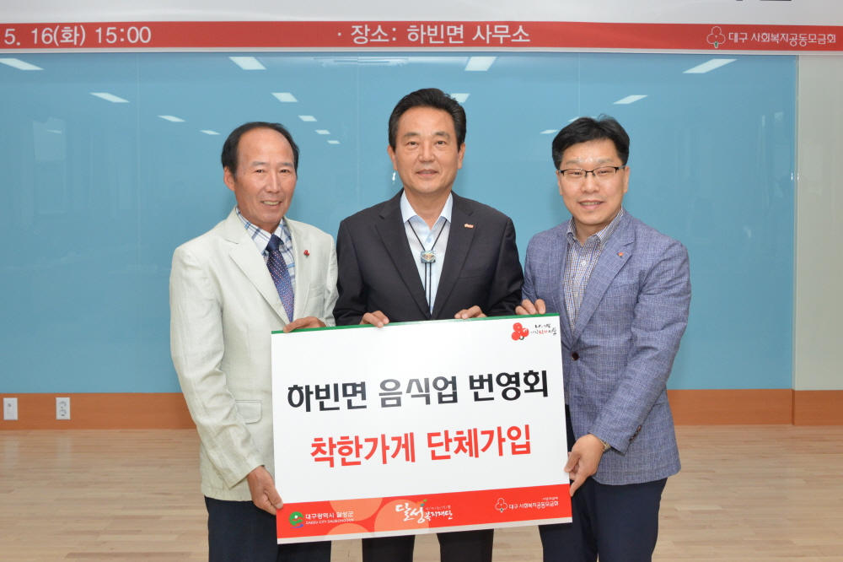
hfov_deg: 55.8
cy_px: 281
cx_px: 422
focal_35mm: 34
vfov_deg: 38.9
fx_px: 796
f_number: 9
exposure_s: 1/200
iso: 2500
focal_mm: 34
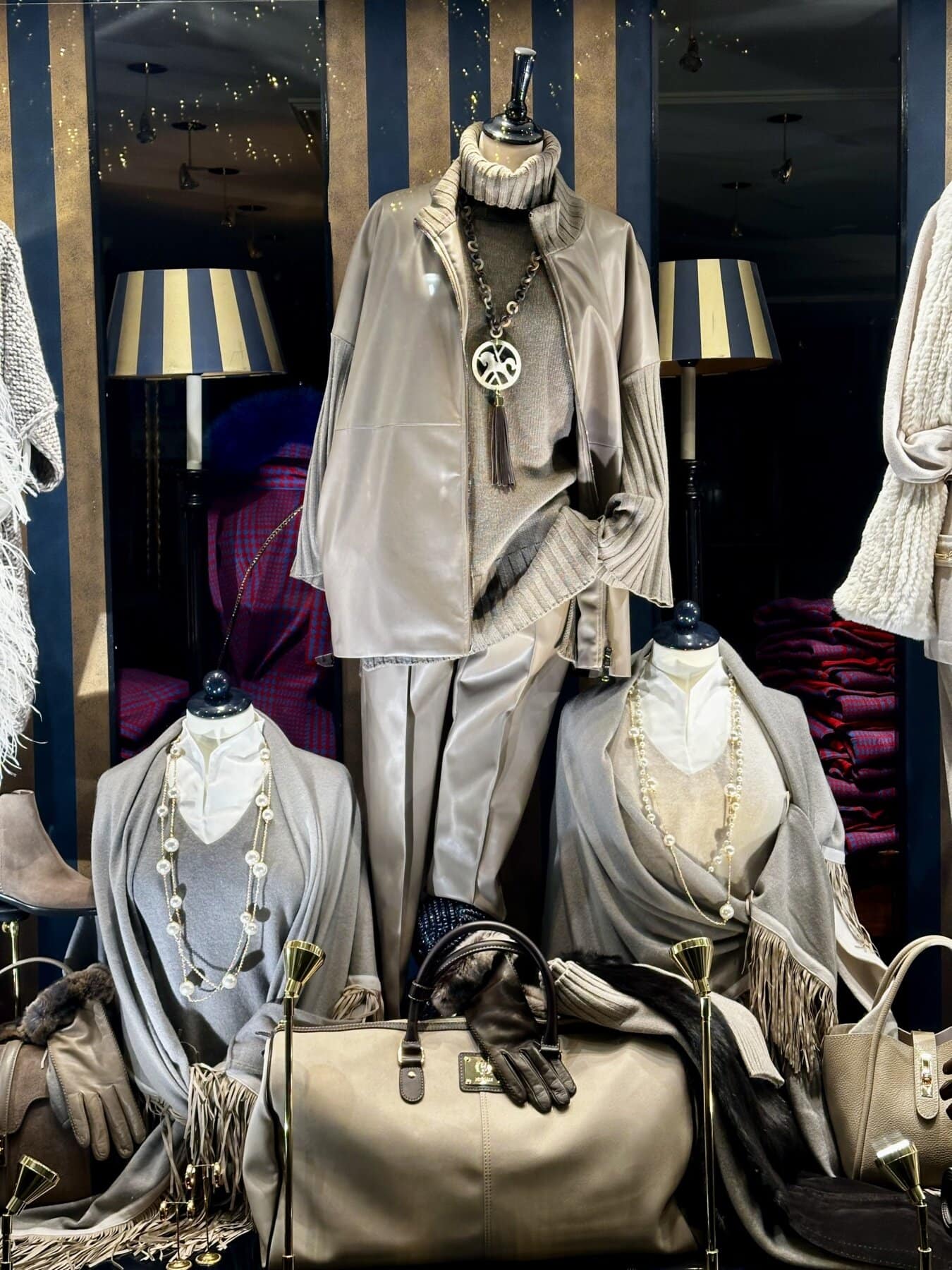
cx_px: 476
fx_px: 1760
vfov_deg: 39.7
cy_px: 635
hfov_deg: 30.3
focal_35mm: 48
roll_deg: +0.5
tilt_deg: -4.2
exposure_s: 1/100
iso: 100
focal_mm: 6.86
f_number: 1.78
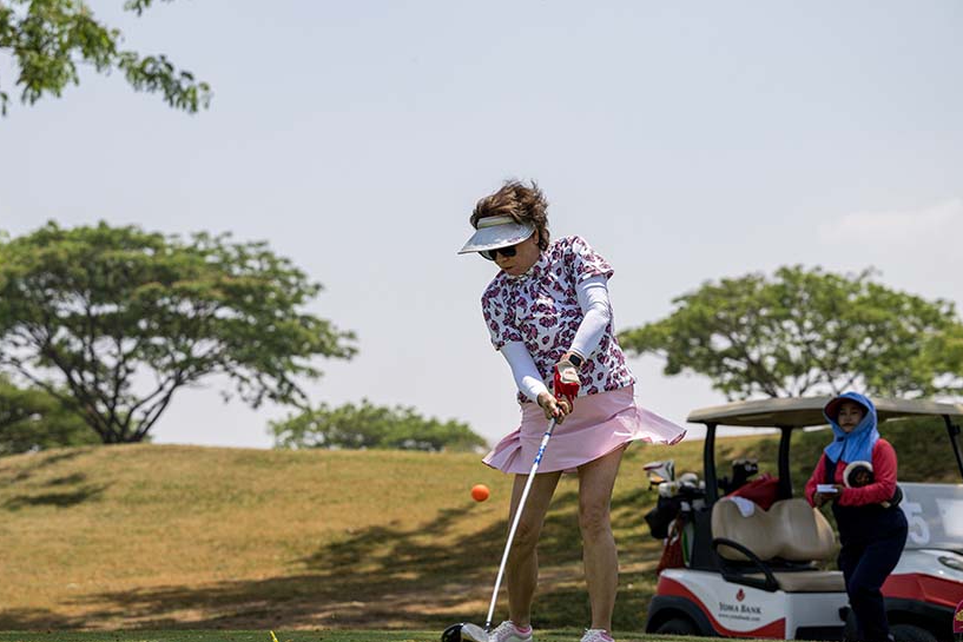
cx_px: 407
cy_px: 357
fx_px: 2702
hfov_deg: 20.2
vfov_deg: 13.6
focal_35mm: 101
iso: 400
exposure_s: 1/3200
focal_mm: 86
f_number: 4
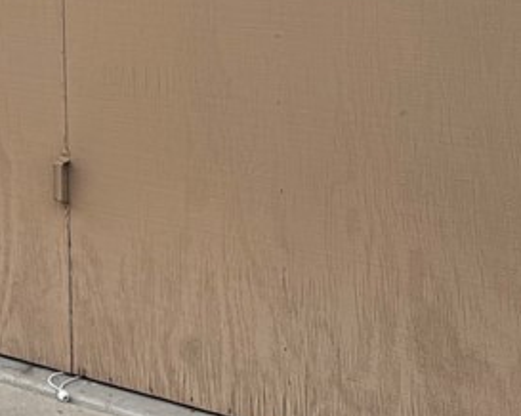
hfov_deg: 19.3
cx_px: -233
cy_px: -147
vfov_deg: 16.4
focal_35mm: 88
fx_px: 1356
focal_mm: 6.76
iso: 80
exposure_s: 1/562
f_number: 1.78
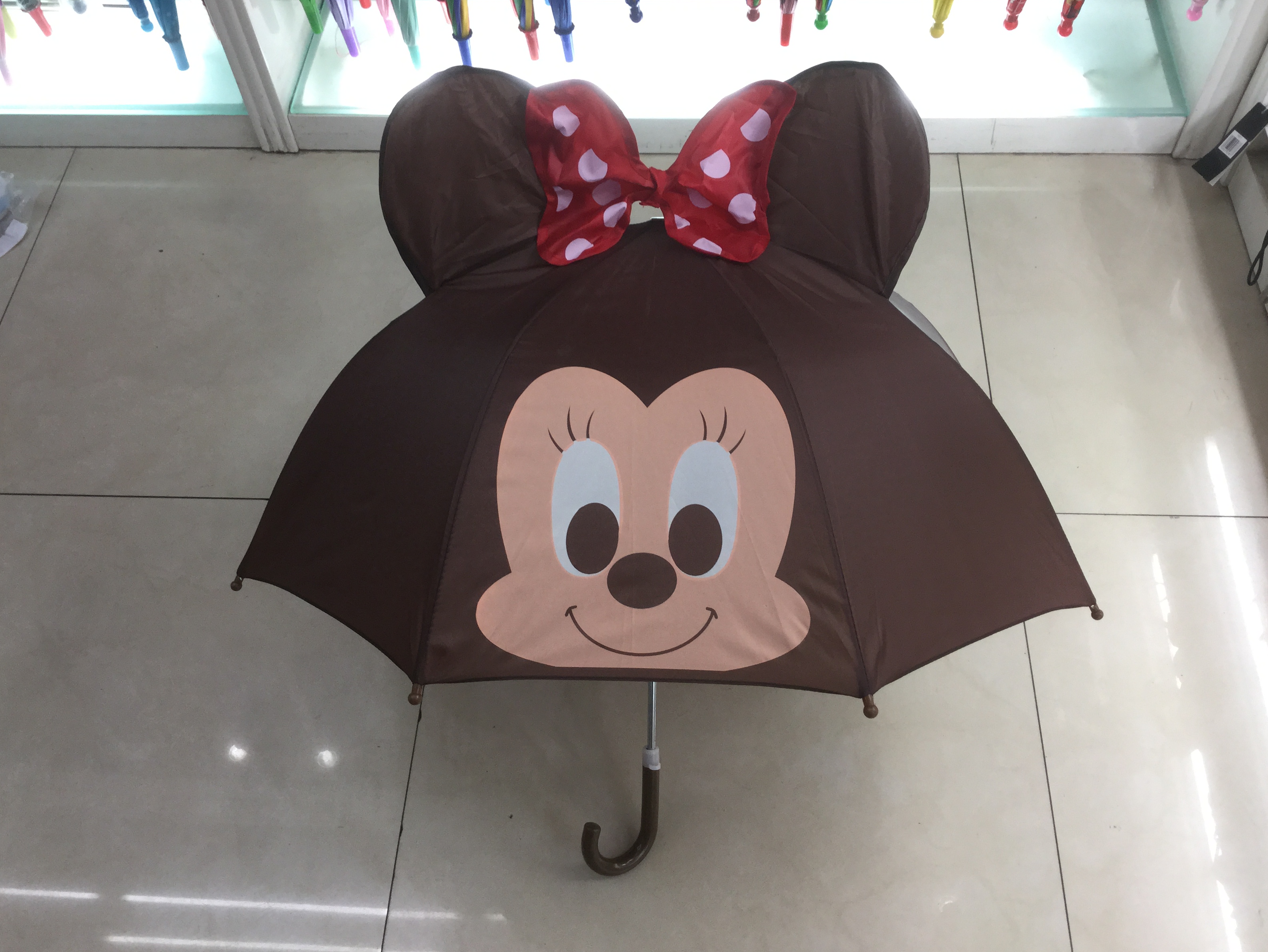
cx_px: 622
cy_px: 468
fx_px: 1172
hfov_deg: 56.8
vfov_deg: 44.2
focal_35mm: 32
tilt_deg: -59.3
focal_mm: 3.3
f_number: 2.4
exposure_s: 1/33
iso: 64
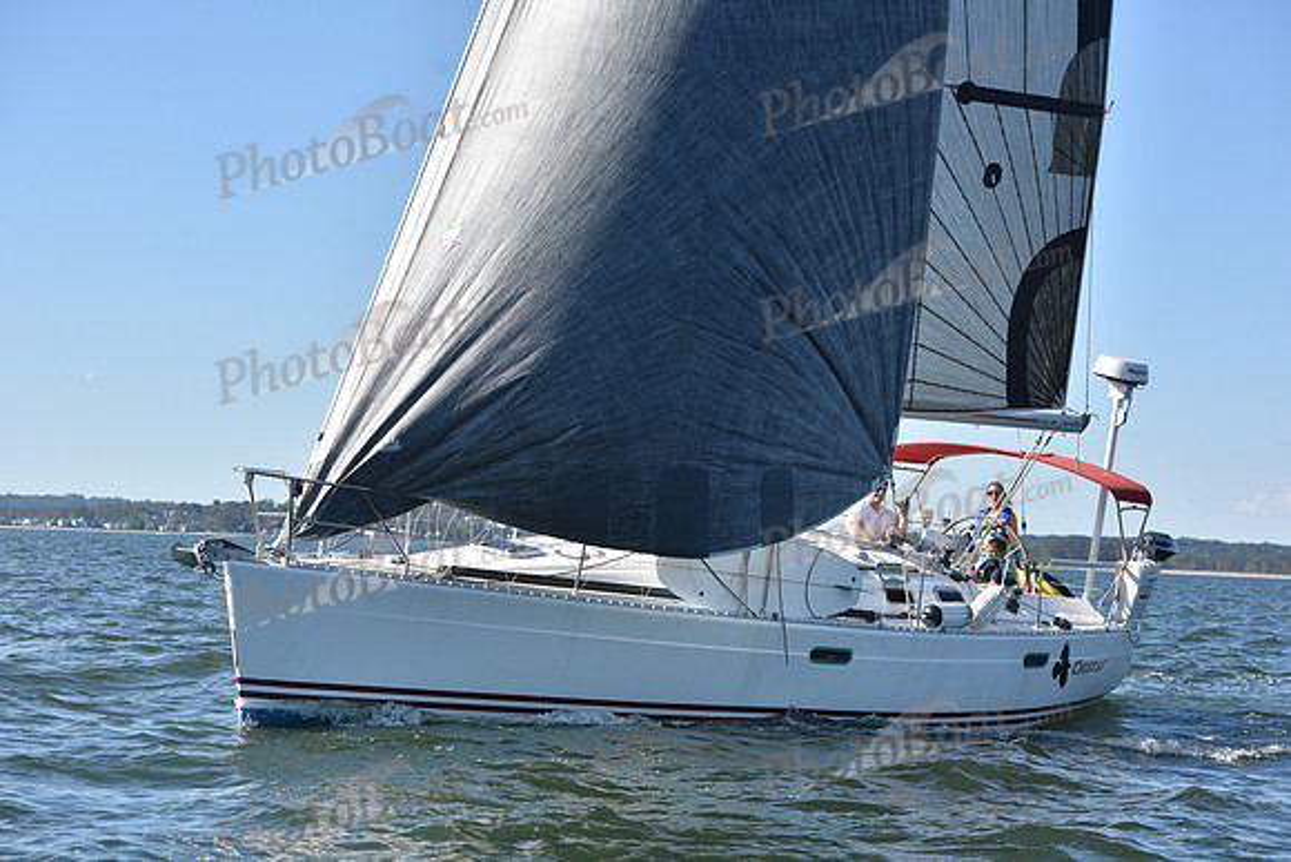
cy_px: 431
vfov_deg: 16.1
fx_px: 3049
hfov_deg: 23.9
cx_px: 646
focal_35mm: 85
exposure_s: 1/1250
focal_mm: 85
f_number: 7.1
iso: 320
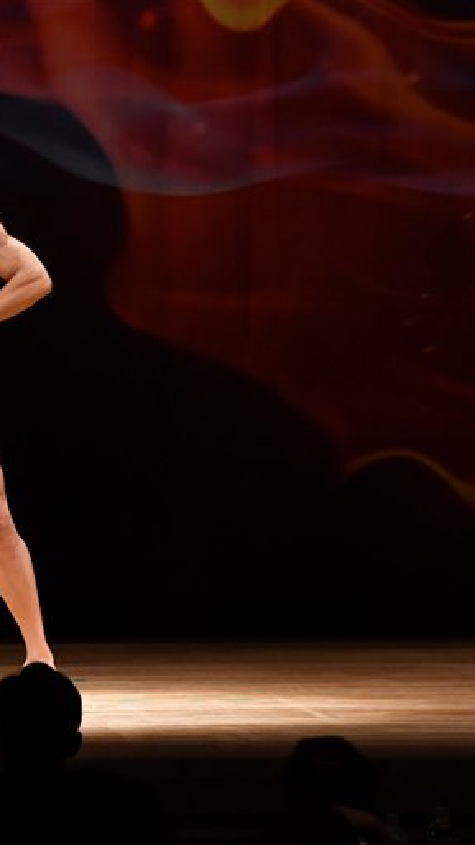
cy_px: 422
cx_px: -45
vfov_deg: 6.8
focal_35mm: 319
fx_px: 7145
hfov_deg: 3.8
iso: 3200
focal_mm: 135
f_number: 5.6
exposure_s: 1/400
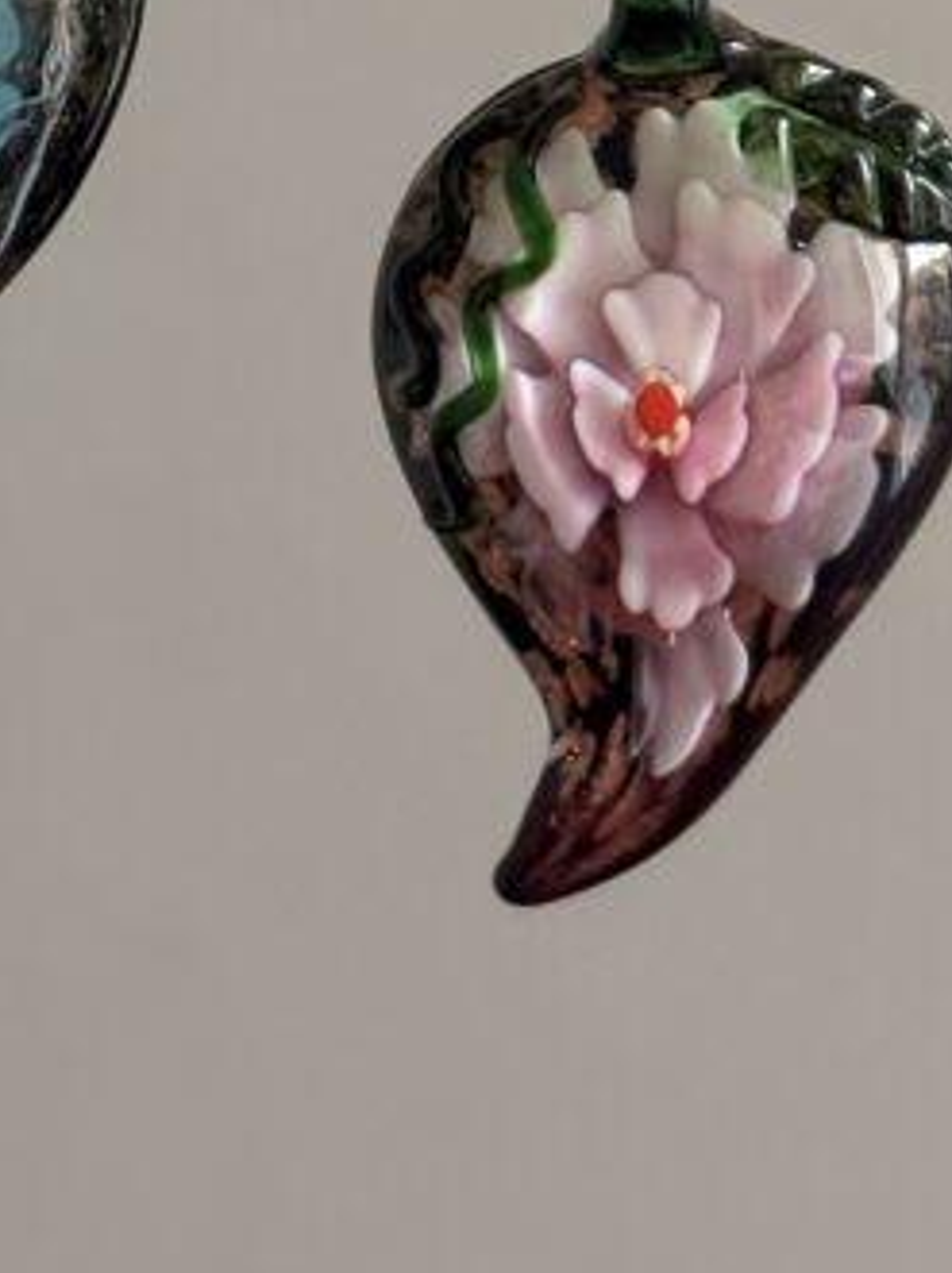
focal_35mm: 149
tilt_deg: -6.2
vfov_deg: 13.1
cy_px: -12
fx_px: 5471
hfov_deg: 9.9
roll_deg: +2.1
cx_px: 304
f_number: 1.78
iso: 200
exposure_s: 1/123
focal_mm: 6.76
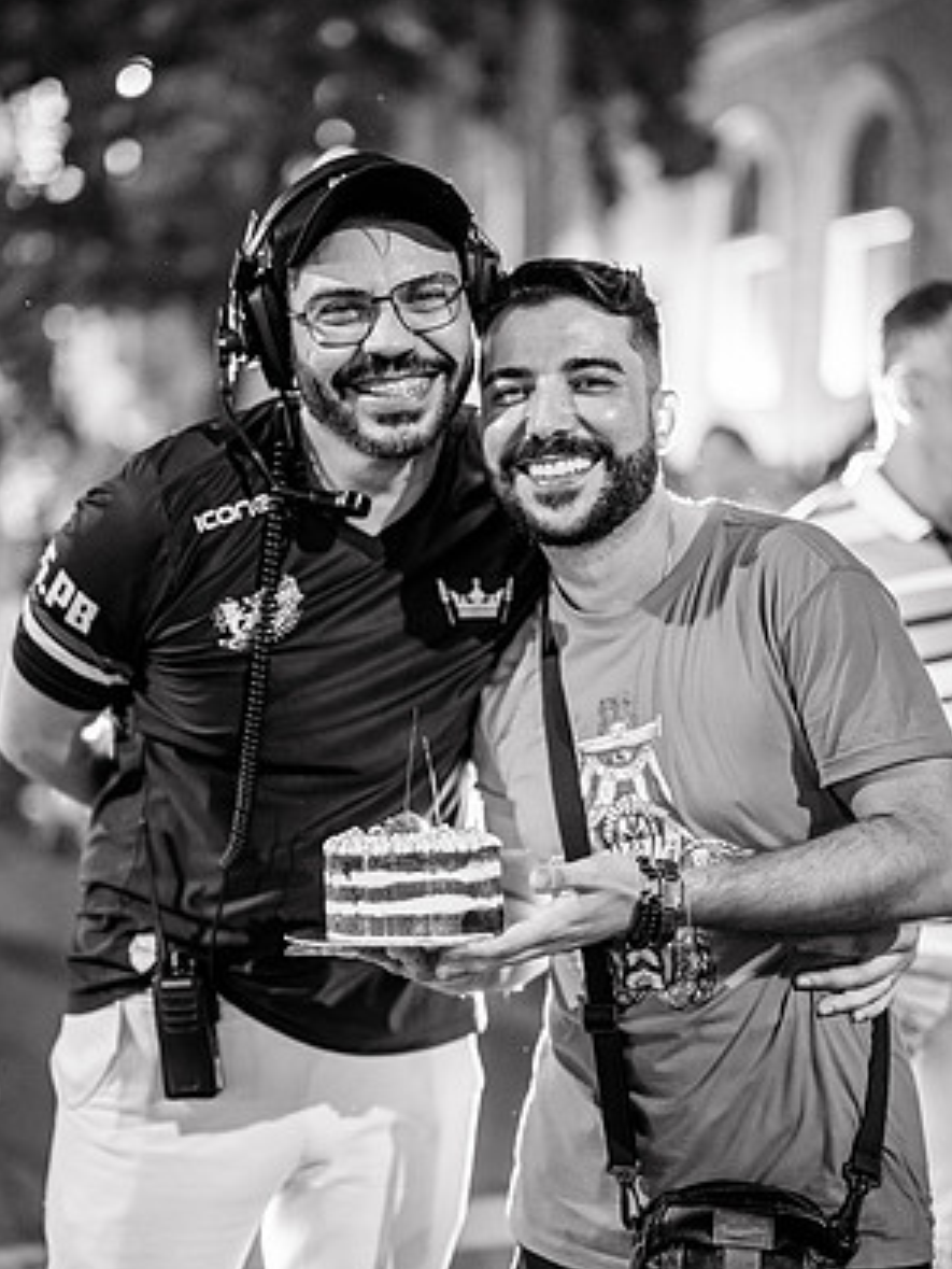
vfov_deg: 34.9
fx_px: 2016
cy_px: 649
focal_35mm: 55
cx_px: 474
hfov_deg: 26.6
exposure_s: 1/320
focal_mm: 50
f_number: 1.2
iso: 2000
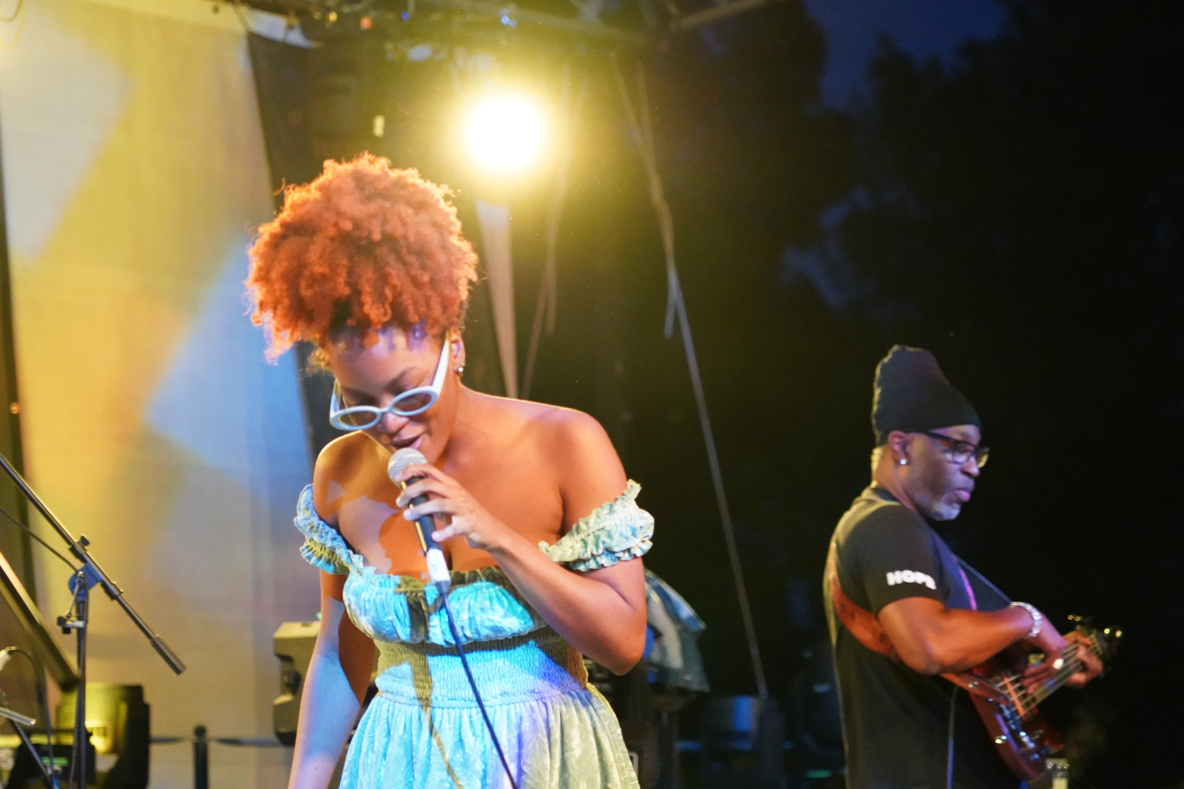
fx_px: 3453
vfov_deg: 13.0
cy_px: 394
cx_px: 592
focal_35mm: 105
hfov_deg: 19.5
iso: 12800
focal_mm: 105
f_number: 4
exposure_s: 1/125
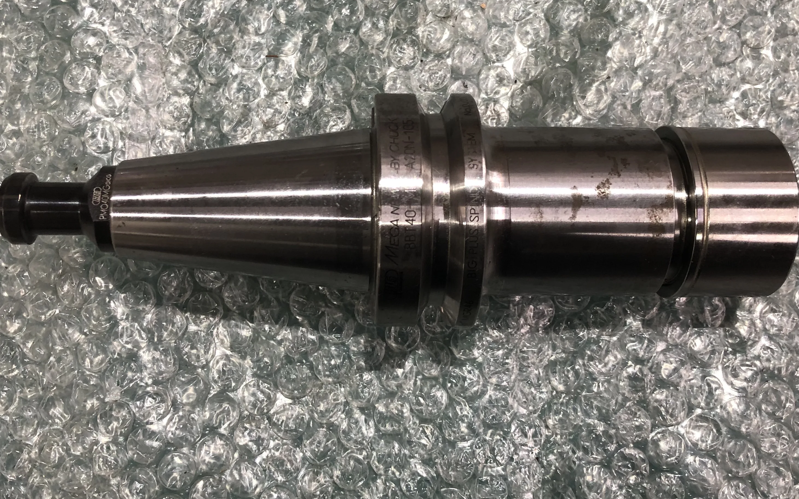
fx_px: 893
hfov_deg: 48.2
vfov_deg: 31.0
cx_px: 385
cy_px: 172
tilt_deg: -76.9
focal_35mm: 41
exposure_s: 1/20
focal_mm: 3.99
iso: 40
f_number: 1.8
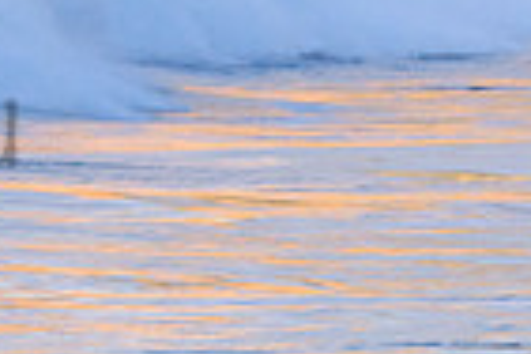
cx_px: -371
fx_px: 36813
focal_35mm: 2496
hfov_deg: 0.8
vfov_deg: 0.6
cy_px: -77
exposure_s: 1/2000
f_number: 5.6
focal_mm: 500
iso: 720
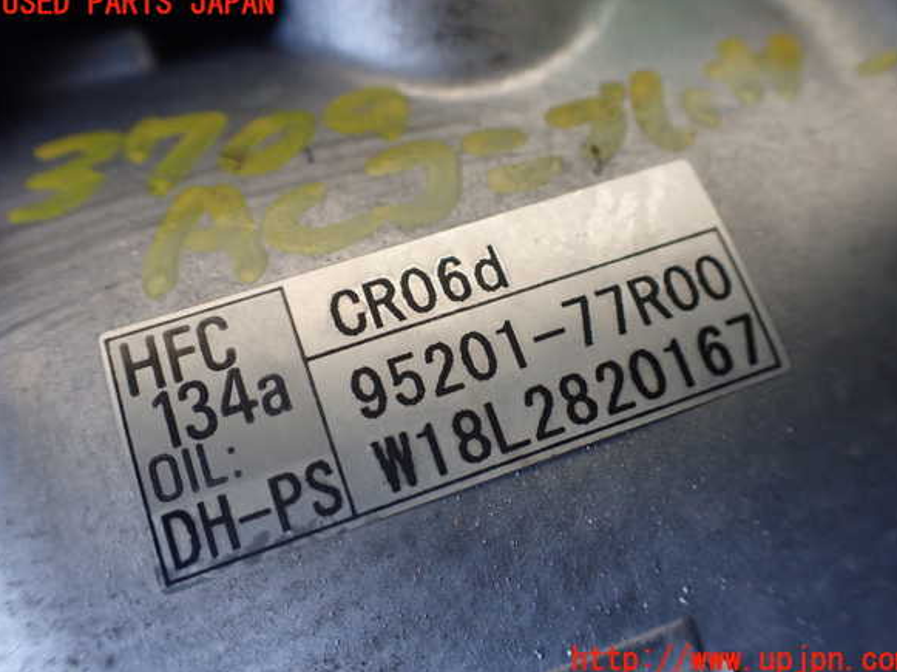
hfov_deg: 58.4
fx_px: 803
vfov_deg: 45.4
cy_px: 332
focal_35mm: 31
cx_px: 457
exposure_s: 1/125
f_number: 2.3
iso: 640
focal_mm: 5.4
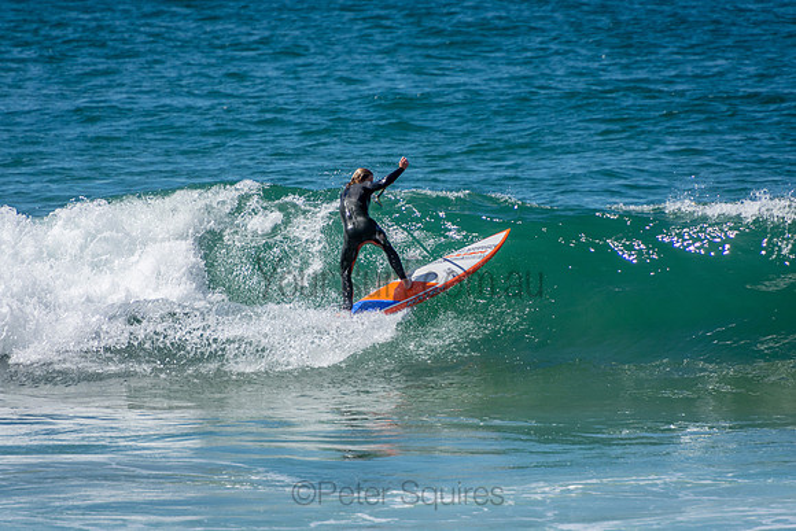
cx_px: 398
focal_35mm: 600
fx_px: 13269
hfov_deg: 3.4
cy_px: 266
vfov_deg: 2.3
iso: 320
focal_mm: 400
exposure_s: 1/2000
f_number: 5.6
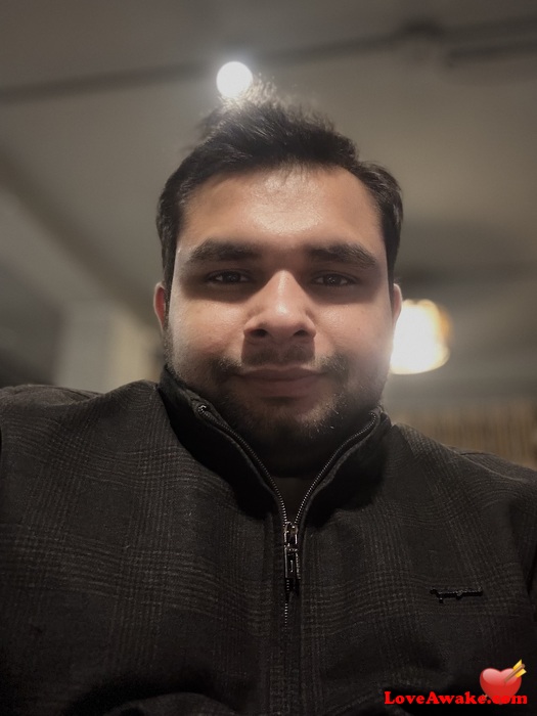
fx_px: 621
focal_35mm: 30
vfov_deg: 60.0
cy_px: 358
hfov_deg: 46.8
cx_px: 268
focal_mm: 2.69
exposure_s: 1/17
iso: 640
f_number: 1.9
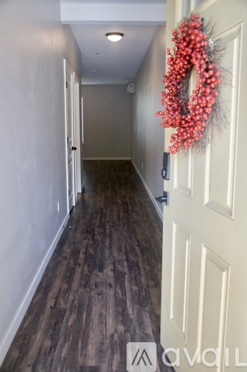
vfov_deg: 57.3
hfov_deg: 39.9
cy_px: 186
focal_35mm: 33
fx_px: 341
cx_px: 124
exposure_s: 1/40
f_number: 4.5
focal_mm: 22
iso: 800
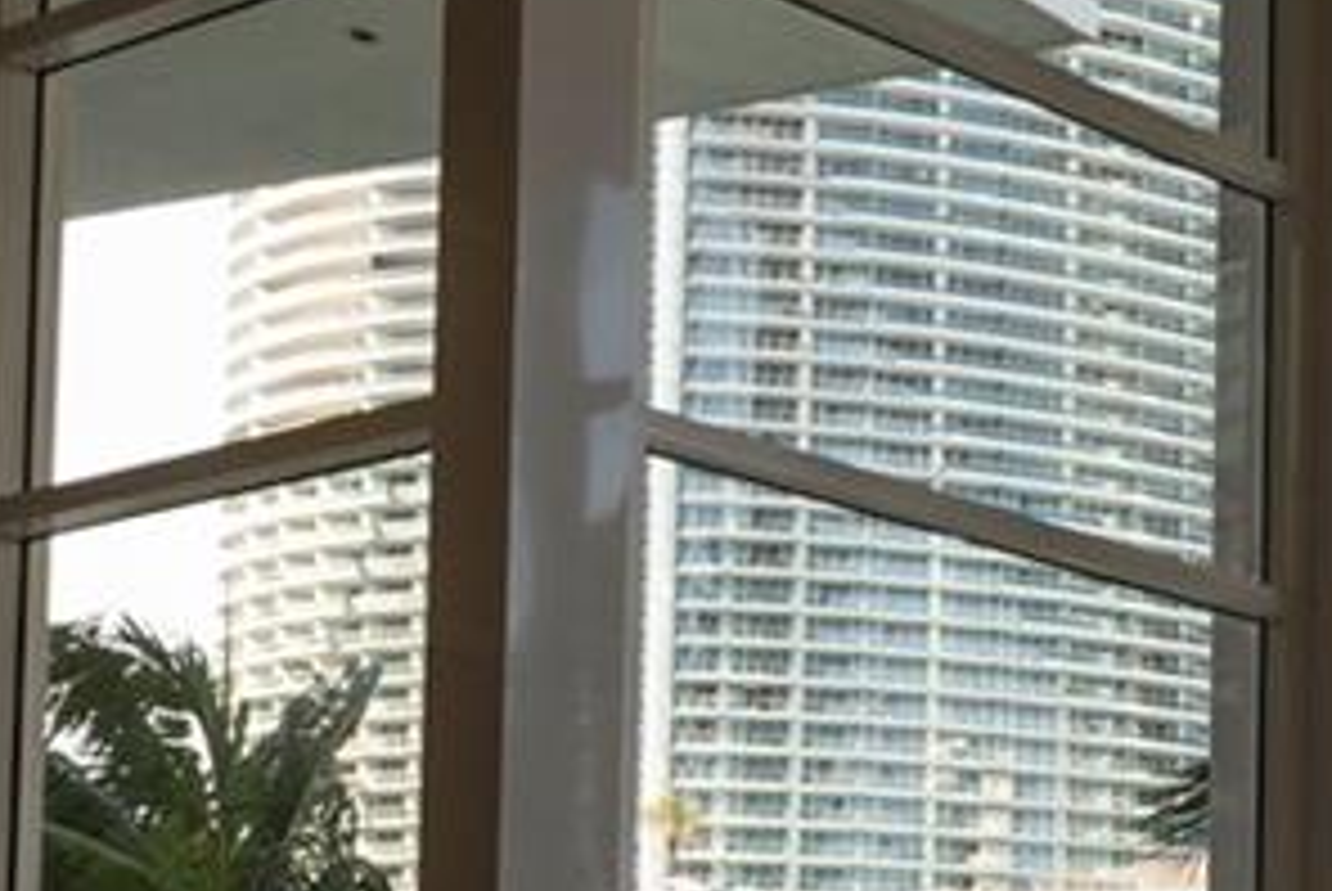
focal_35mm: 81
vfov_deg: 15.8
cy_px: 1253
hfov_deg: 18.3
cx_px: 2547
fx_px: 3000
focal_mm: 15
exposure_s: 1/125
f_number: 6.3
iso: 320
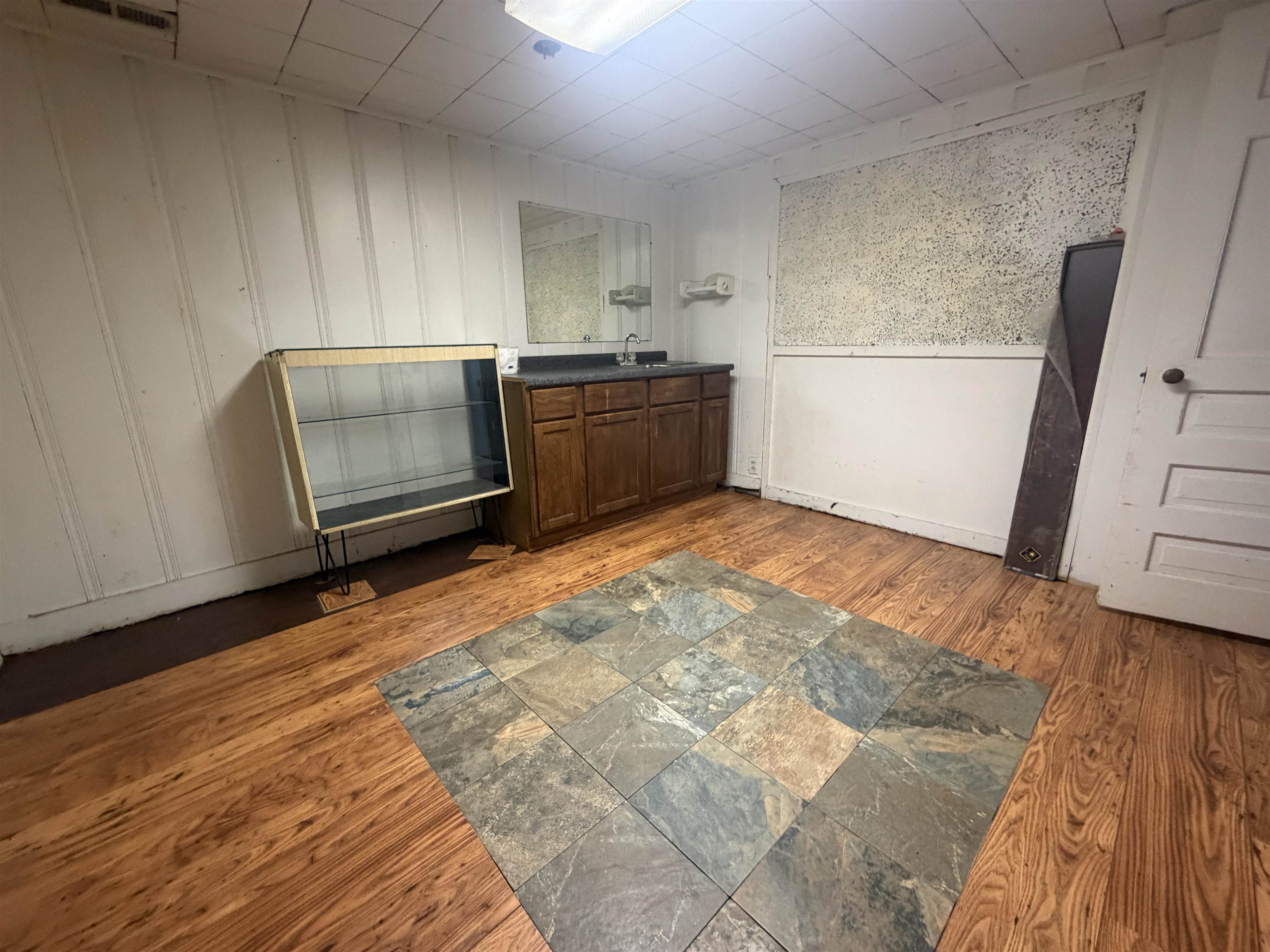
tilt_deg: -14.6
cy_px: 476
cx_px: 635
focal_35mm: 14
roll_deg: +1.6
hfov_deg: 102.1
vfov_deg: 85.7
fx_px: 514
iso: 400
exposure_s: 1/60
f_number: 2.2
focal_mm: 2.22
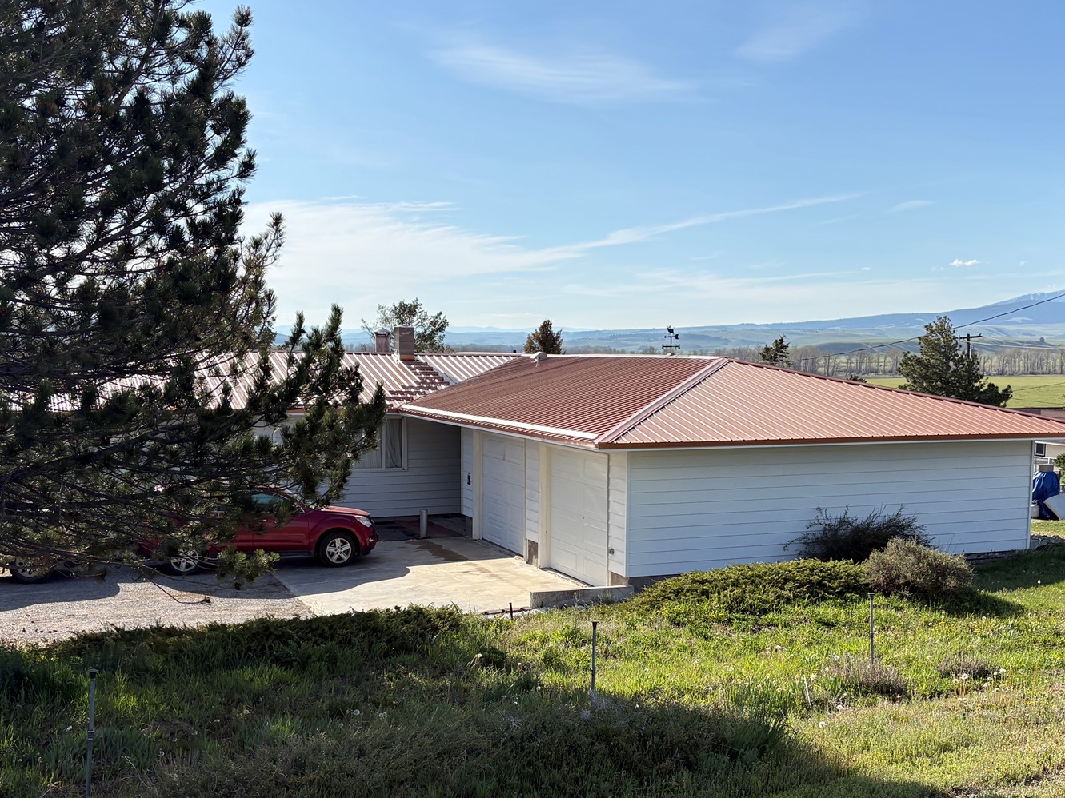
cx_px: 576
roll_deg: -0.5
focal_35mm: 40
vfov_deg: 35.8
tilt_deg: -7.2
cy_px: 496
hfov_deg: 46.8
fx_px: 1231
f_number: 1.6
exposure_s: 1/4065
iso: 50
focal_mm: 5.96
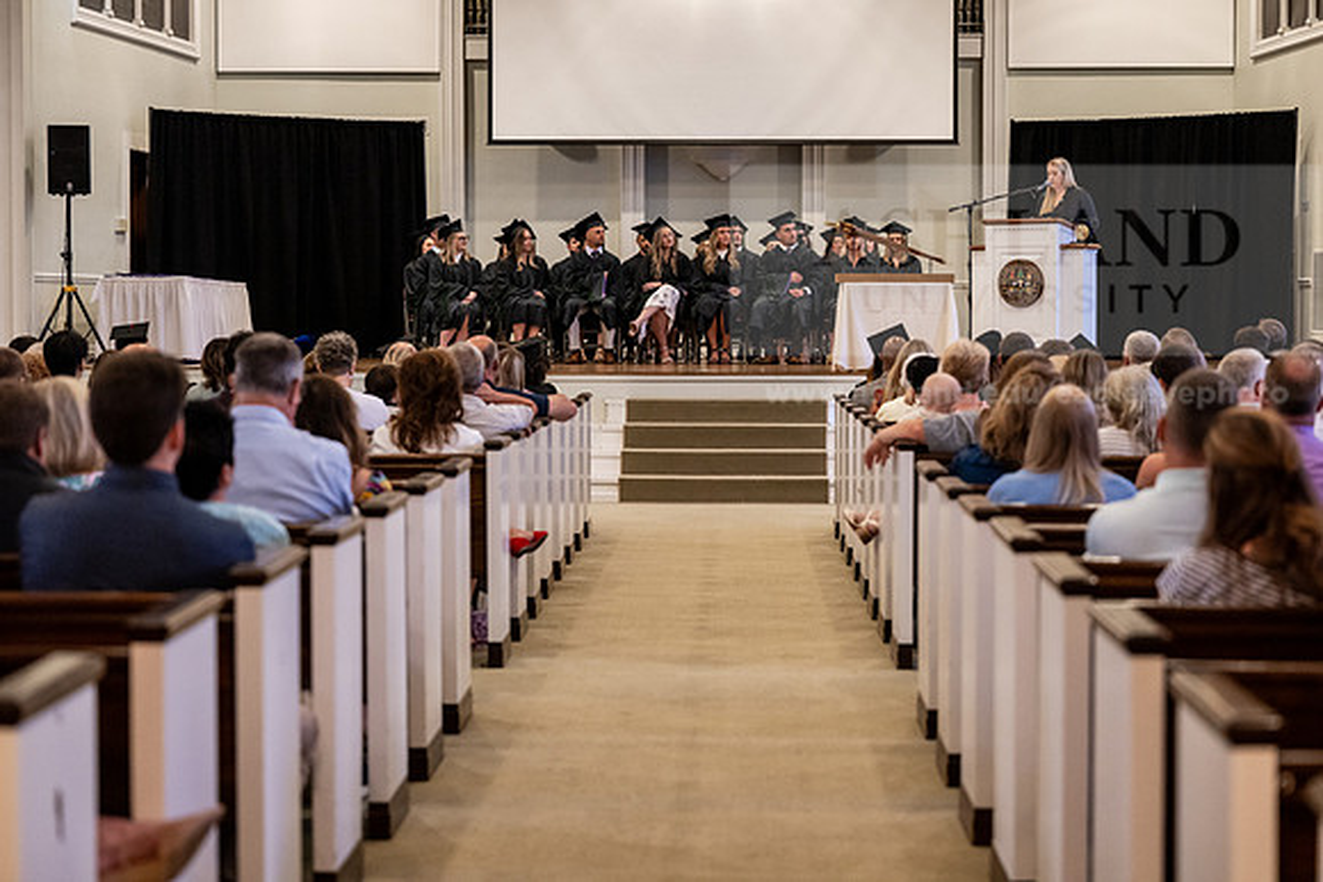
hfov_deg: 26.3
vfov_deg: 17.7
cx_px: 662
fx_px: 2830
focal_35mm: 77
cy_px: 441
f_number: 3.2
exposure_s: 1/200
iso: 4000
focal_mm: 77
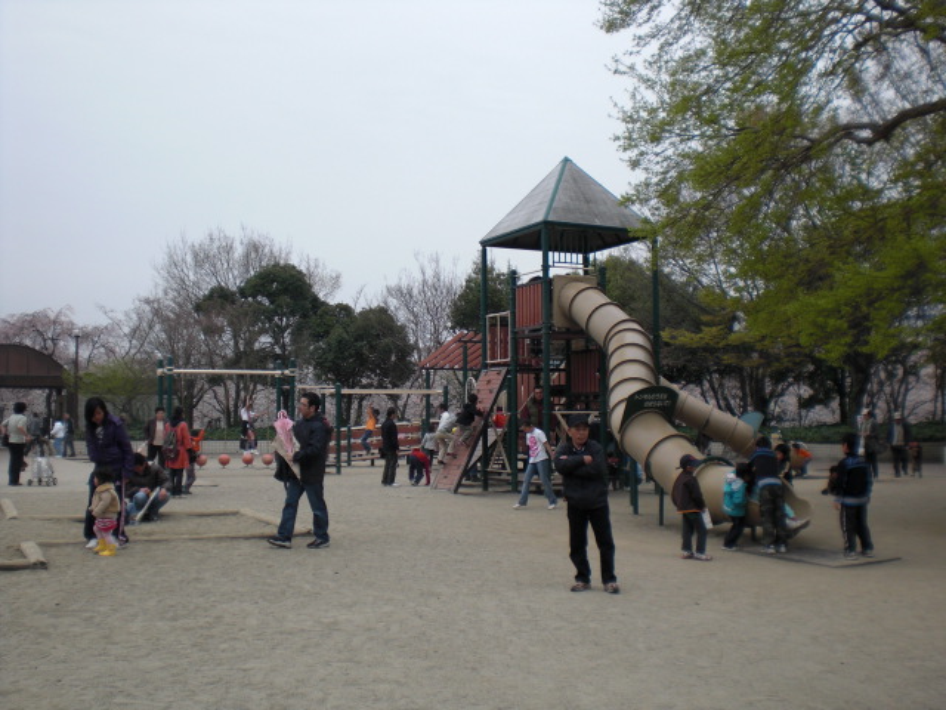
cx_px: 473
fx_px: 1038
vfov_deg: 37.7
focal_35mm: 38
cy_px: 355
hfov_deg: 49.0
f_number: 3.1
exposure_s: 1/400
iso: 64
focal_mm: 6.3
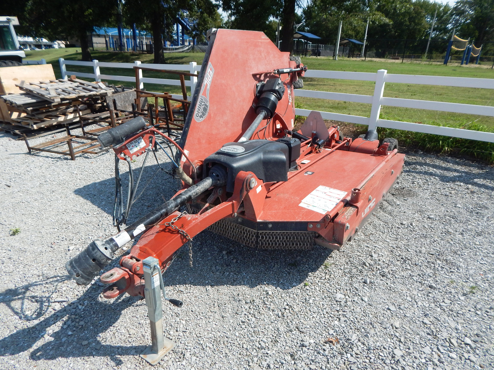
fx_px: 314
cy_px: 185
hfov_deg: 76.4
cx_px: 247
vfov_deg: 61.1
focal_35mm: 22
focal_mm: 4
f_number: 6
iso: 125
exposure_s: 1/500
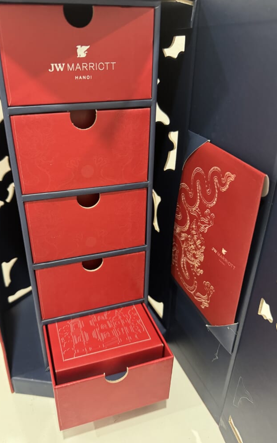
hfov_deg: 47.5
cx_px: 121
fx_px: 314
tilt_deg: -27.6
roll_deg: +0.4
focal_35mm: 26
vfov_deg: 70.4
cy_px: 224
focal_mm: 6.76
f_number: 1.78
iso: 640
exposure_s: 1/50
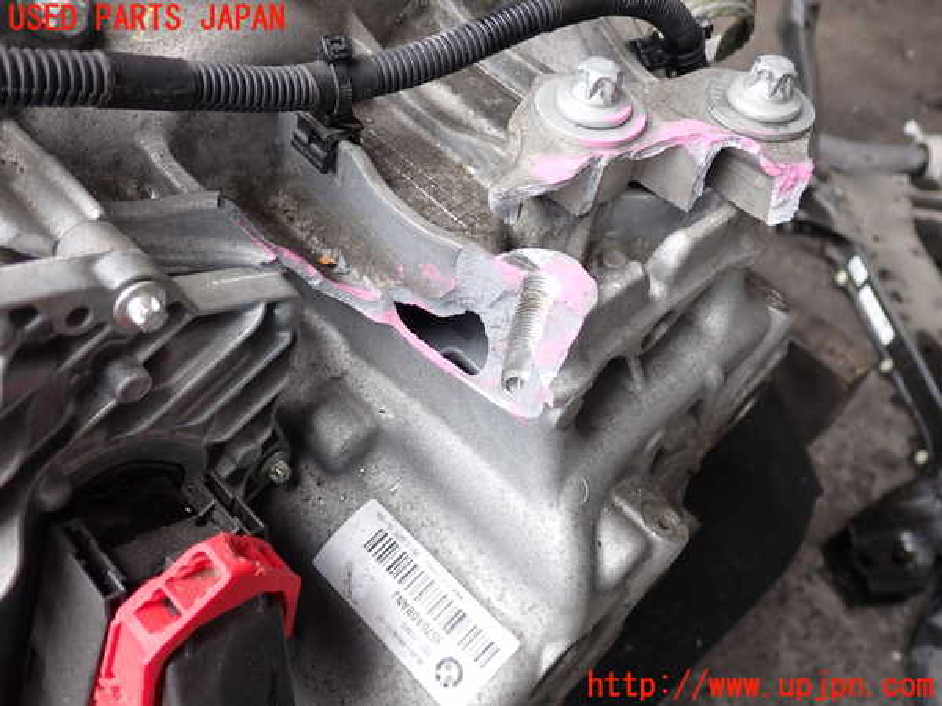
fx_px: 816
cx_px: 471
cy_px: 353
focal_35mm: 30
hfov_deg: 60.0
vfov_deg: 46.8
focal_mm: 5.4
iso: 100
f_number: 2.3
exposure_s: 1/80
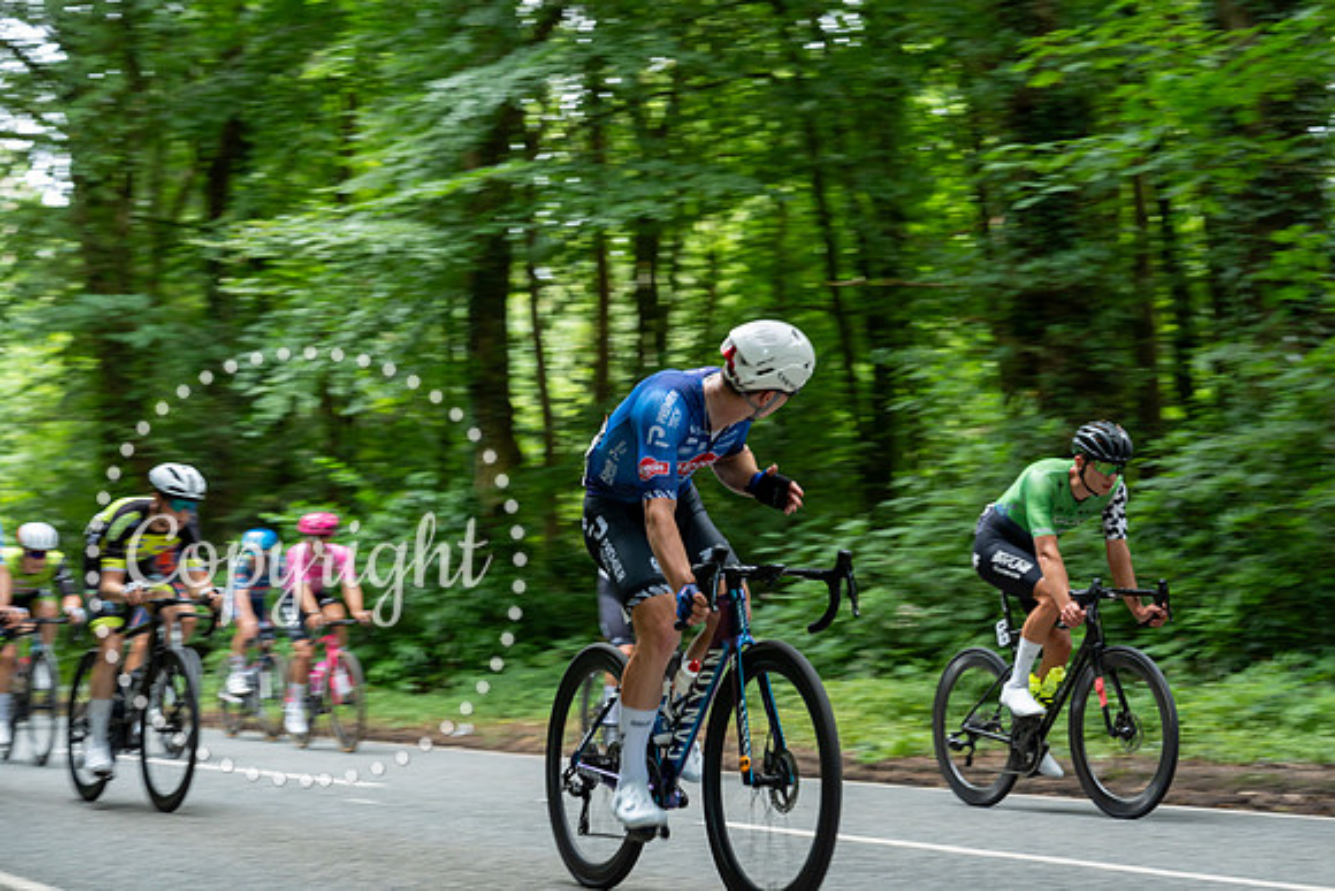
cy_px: 446
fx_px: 2596
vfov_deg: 19.5
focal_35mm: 70
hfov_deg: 28.8
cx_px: 668
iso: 800
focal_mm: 70
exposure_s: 1/160
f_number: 4.5
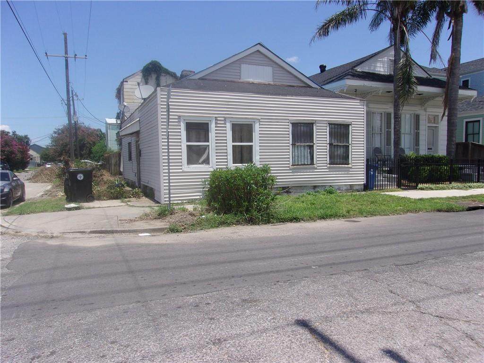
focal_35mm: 27
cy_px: 182
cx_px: 242
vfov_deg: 51.4
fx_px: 378
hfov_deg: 65.3
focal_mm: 4.9
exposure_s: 1/120
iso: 80
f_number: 10.4
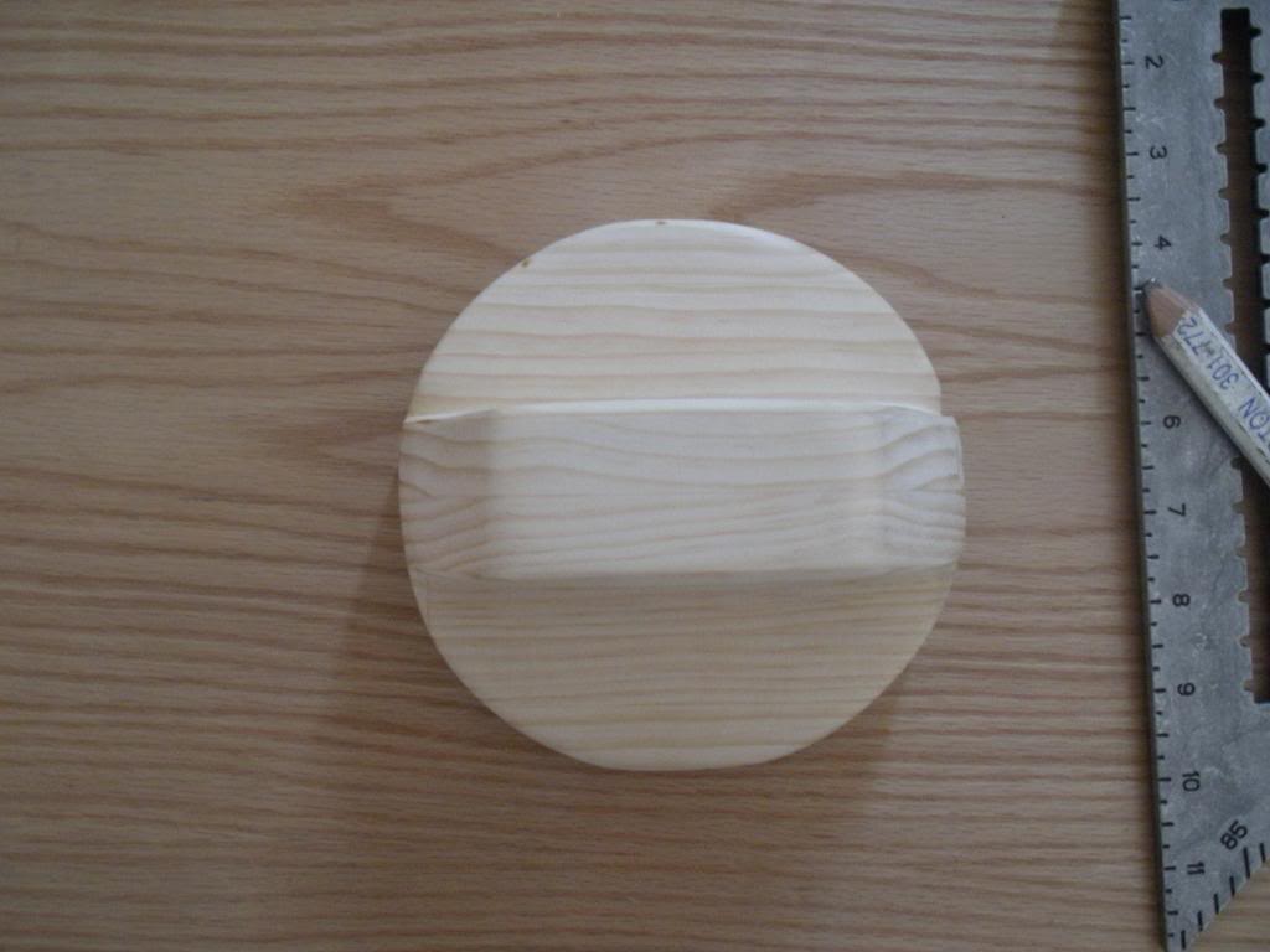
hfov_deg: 51.4
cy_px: 476
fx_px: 1321
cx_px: 635
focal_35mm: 36
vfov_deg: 39.7
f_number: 3.5
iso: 400
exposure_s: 1/30.6
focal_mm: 6.3
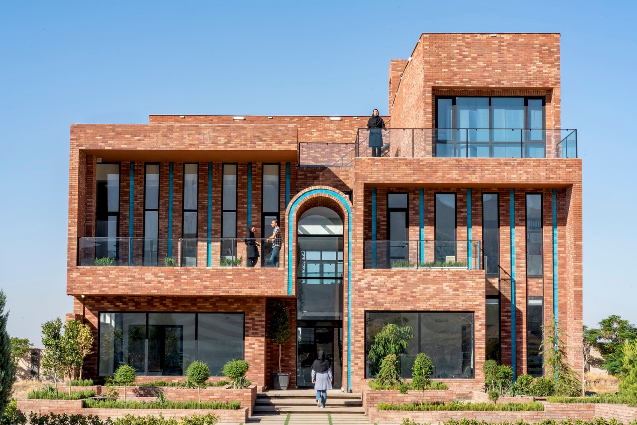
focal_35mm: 85
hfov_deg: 23.9
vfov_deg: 16.1
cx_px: 318
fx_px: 1504
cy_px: 212
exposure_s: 1/20
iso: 100
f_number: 22
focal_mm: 85
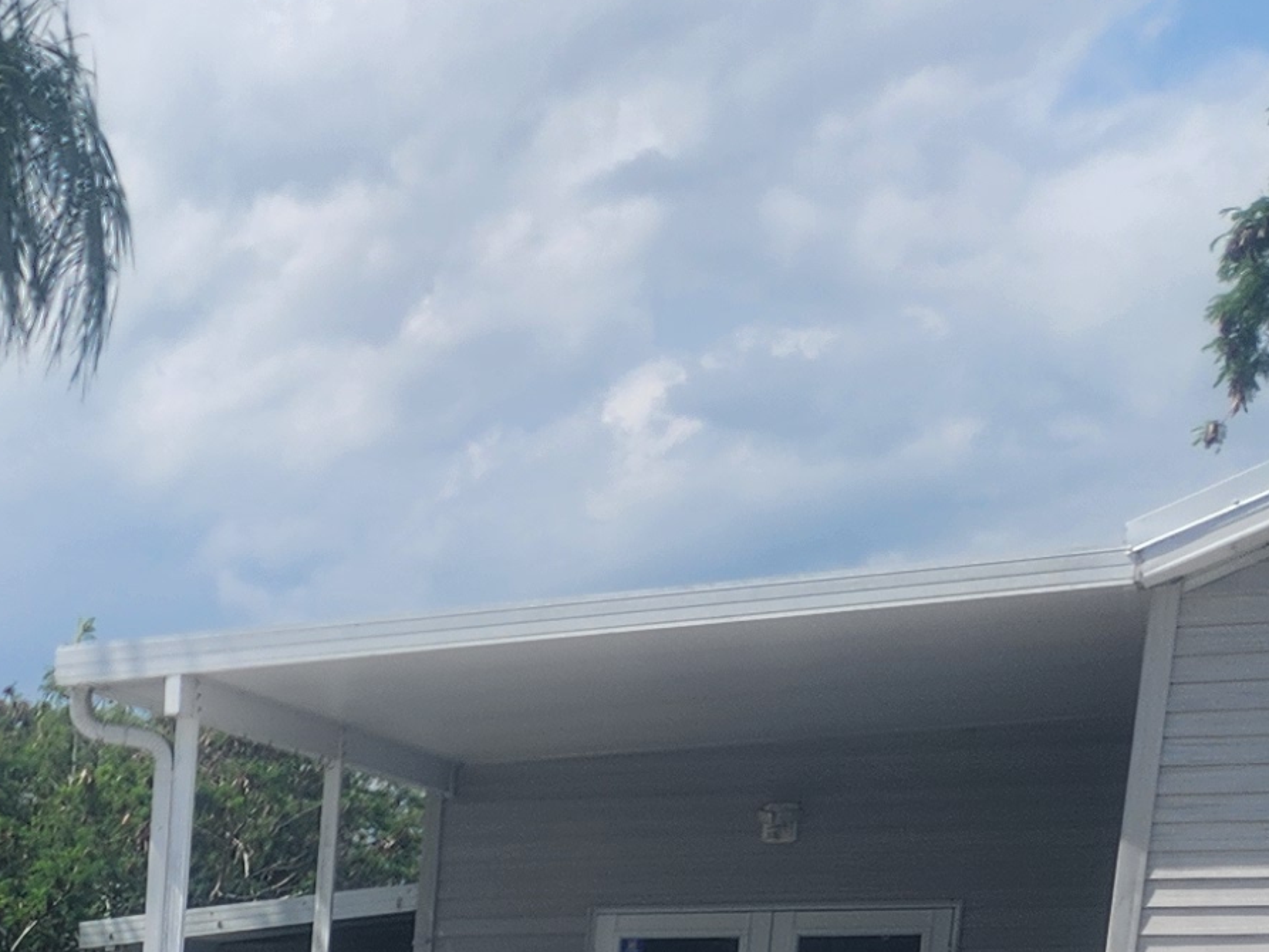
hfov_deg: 17.1
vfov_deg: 12.1
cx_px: -679
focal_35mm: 103
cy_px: 2111
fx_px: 3776
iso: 20
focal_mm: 5.4
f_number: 1.8
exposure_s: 1/1732
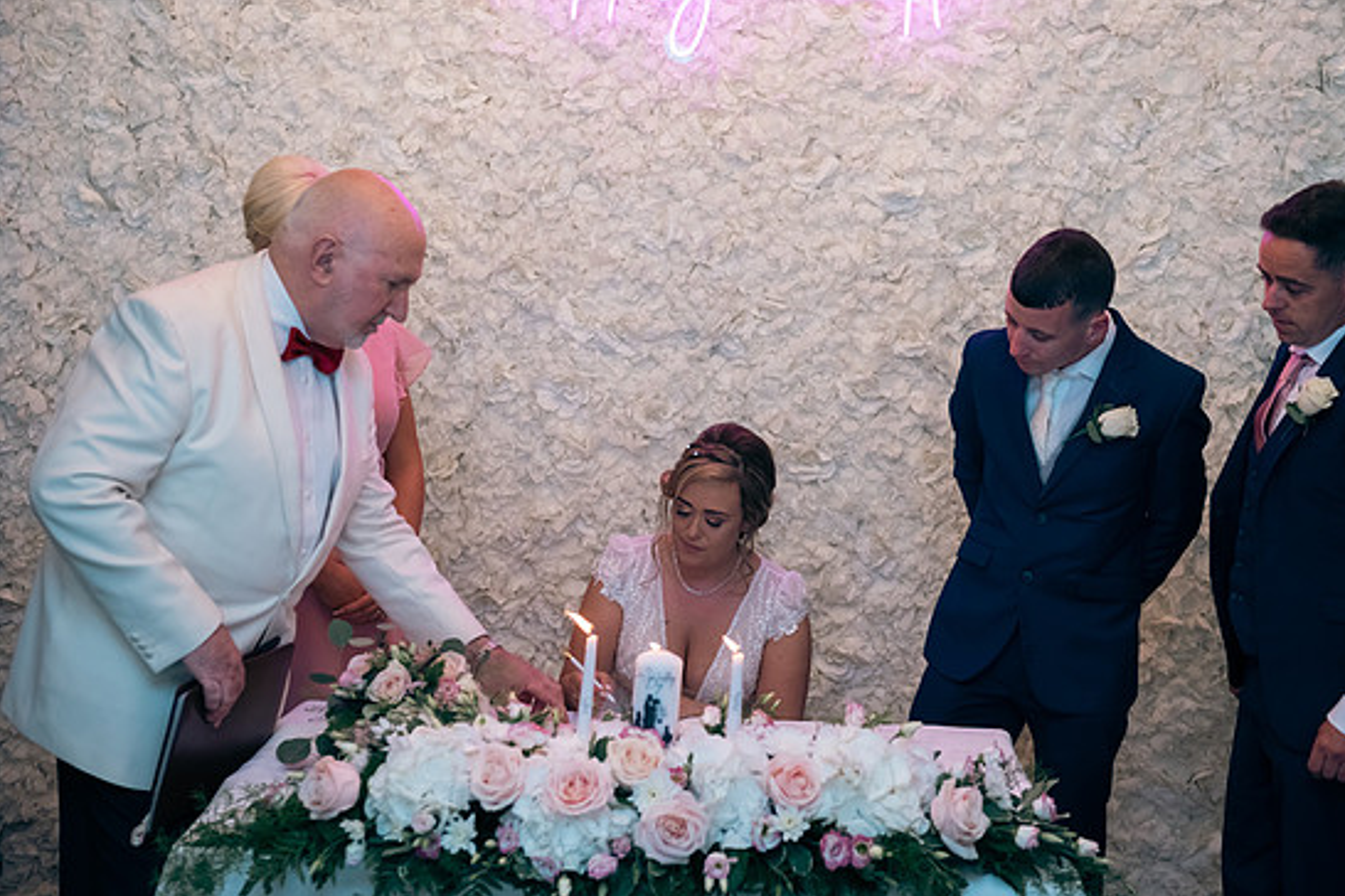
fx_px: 1905
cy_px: 452
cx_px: 712
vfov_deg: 26.5
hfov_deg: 38.9
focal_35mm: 51
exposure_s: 1/160
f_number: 3.5
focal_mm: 48
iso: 640
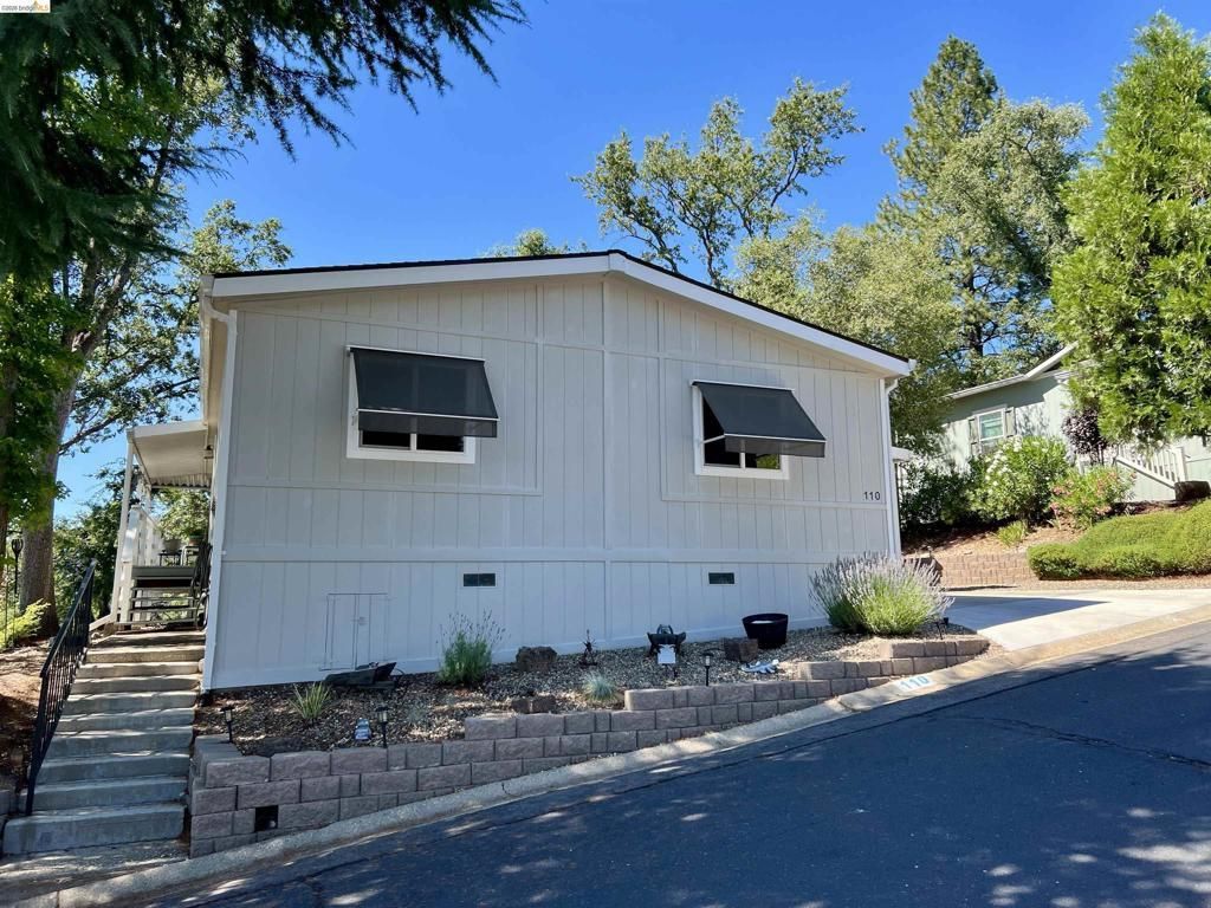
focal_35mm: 26
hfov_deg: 67.3
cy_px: 454
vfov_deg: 53.1
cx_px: 606
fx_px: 910
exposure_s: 1/1196
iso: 50
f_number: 1.5
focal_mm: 5.7
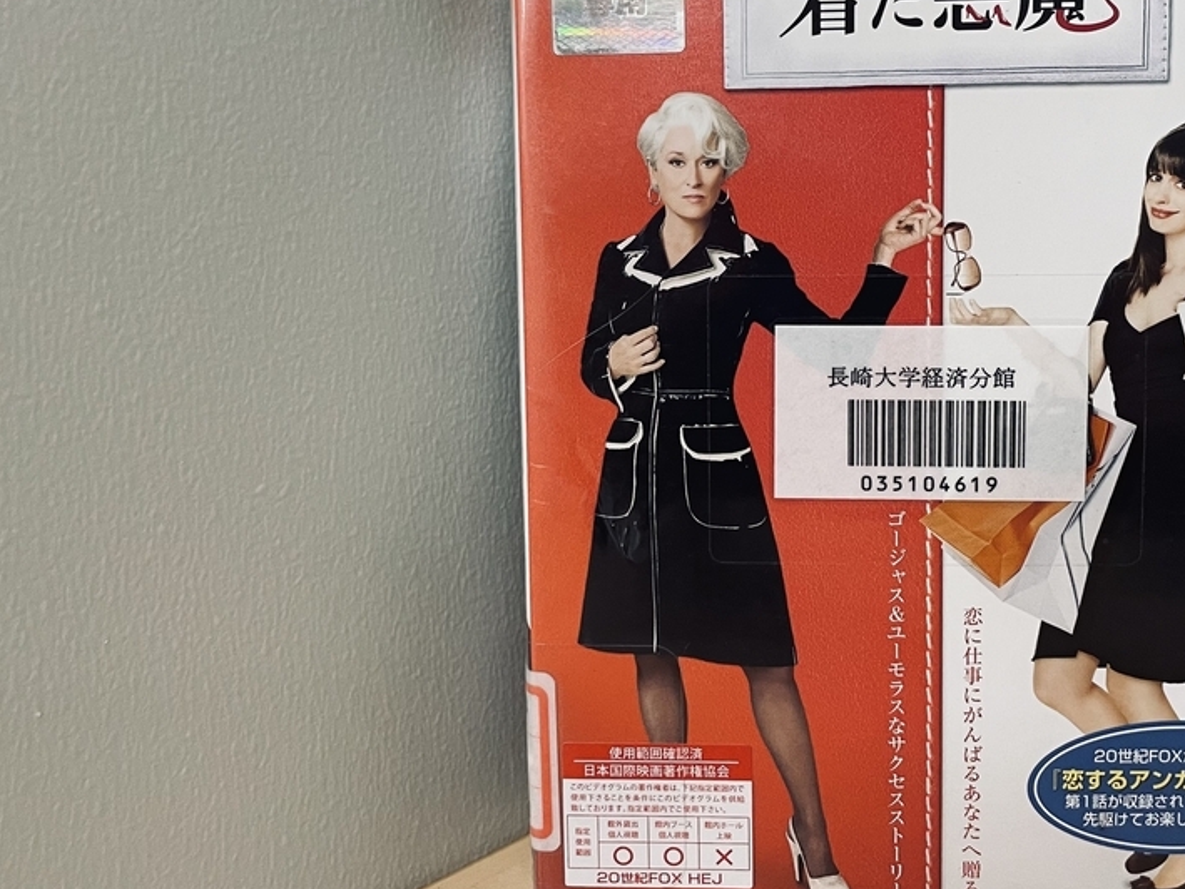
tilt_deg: -13.5
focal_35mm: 44
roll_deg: +1.3
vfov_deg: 32.5
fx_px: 1506
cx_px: 638
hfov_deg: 42.9
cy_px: 276
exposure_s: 1/78
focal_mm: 4.2
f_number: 1.6
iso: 125
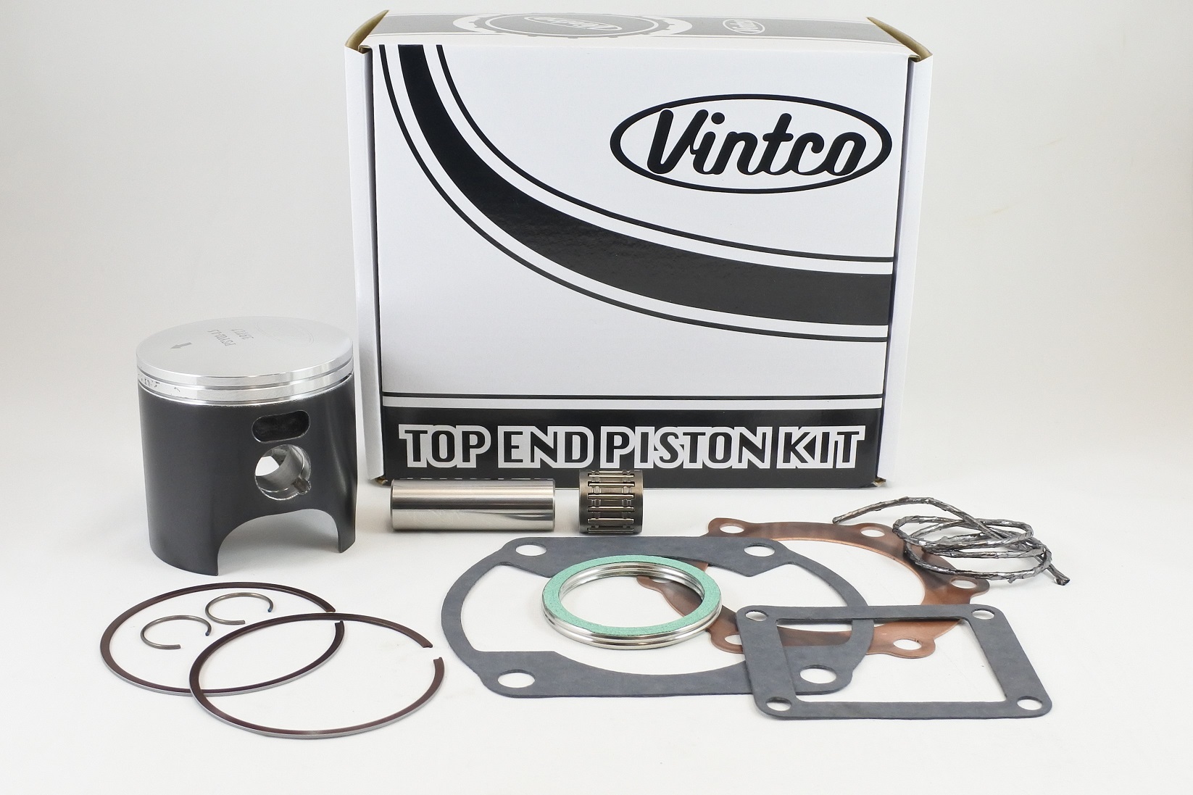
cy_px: 398
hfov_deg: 67.4
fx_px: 895
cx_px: 596
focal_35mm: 27
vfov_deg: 47.9
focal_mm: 10
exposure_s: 1/125
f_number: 3.5
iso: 400
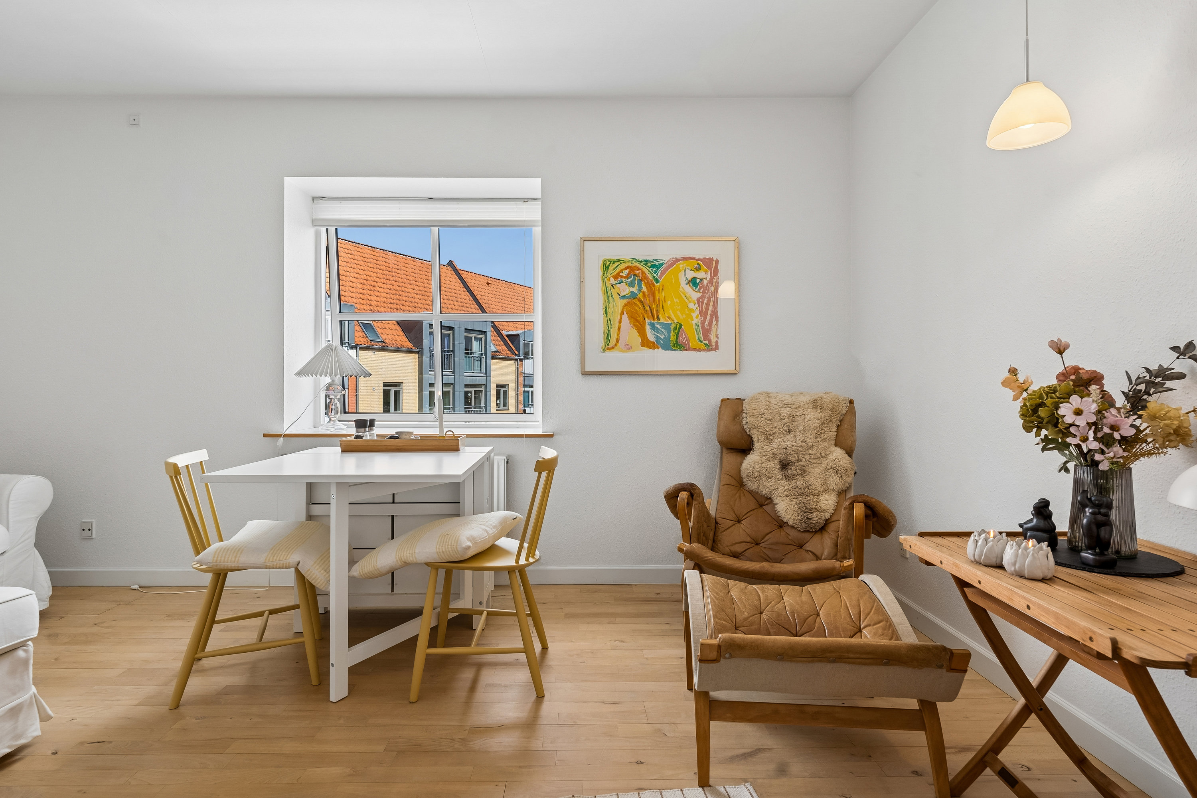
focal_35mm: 18
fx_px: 598
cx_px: 598
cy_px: 399
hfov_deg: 90.0
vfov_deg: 67.4
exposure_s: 1/50
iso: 200
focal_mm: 18
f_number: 8
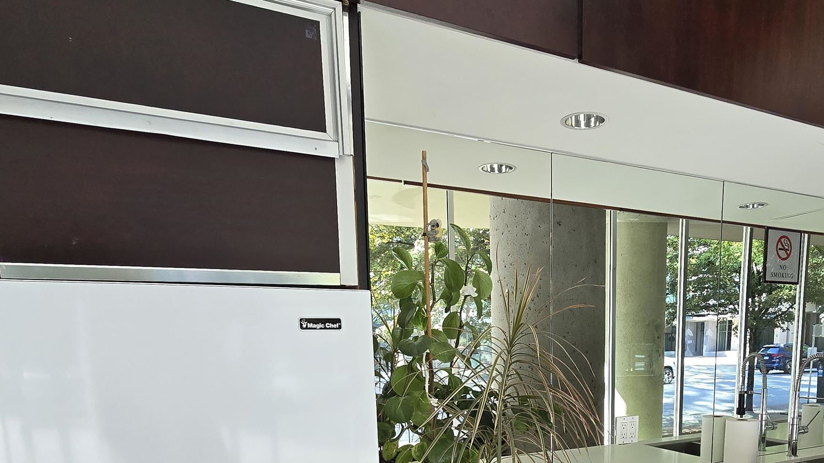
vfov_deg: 41.7
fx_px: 546
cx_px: 521
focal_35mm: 25
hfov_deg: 72.7
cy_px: 430
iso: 250
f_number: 2.2
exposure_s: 1/359
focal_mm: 2.2
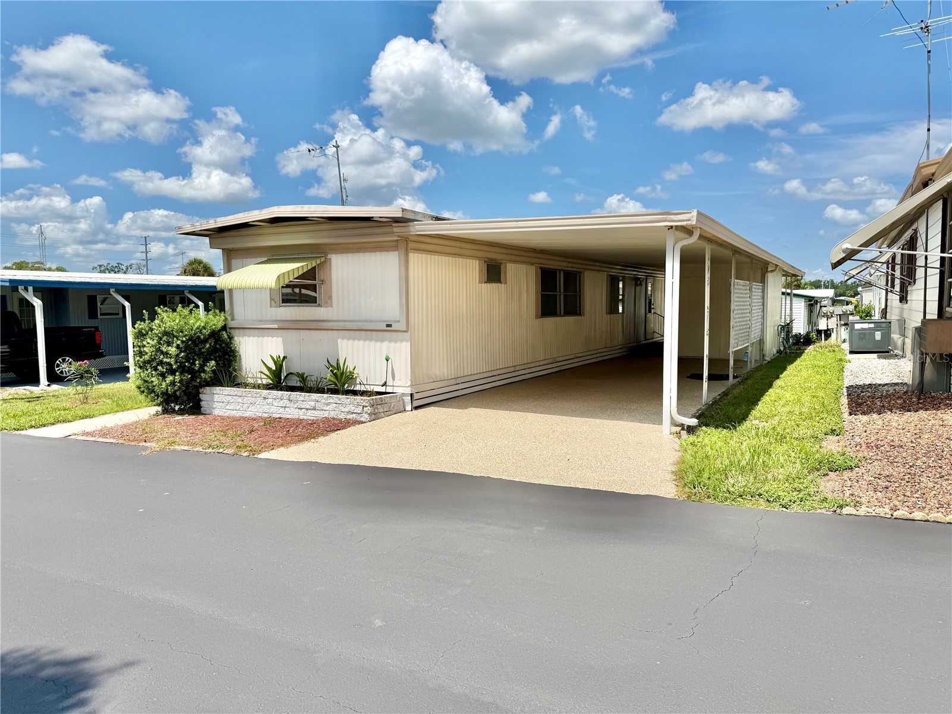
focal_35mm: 24
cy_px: 357
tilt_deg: -3.8
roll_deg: +0.9
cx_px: 476
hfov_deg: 71.6
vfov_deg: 56.8
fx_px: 660
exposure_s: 1/7353
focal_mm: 6.76
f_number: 1.78
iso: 80
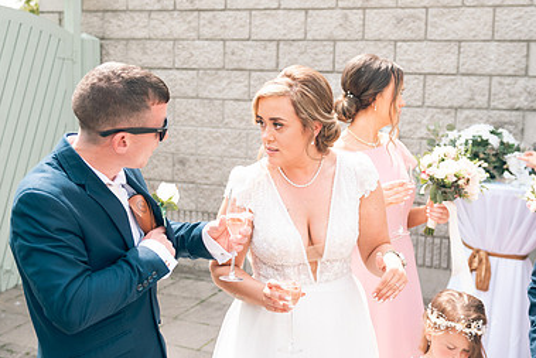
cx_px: 280
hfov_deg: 38.2
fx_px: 774
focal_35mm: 52
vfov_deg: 26.0
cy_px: 169
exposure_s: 1/250
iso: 80
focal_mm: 34
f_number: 3.5
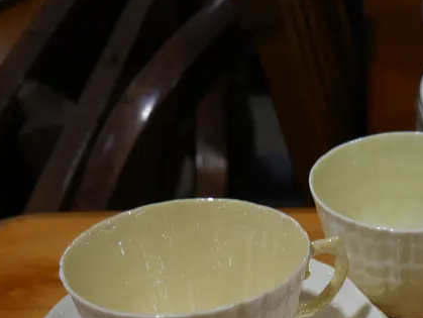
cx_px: 412
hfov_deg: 22.7
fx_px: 1015
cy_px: 337
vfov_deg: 17.3
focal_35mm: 83
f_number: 4
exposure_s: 1/125
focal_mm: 17
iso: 200
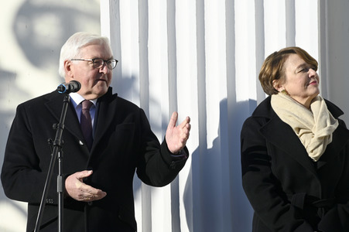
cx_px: 174
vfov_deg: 5.5
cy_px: 116
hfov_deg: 8.2
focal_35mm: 250
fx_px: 2422
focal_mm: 250
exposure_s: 1/320
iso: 250
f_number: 11
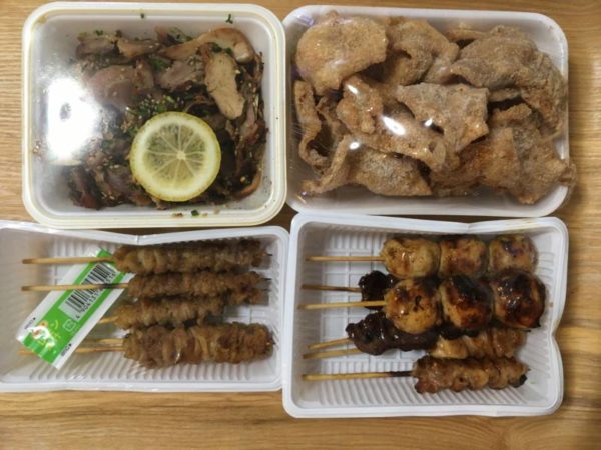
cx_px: 300
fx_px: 503
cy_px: 225
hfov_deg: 61.7
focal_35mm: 29
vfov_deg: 48.2
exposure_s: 1/30
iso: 100
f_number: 2.2
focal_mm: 4.15
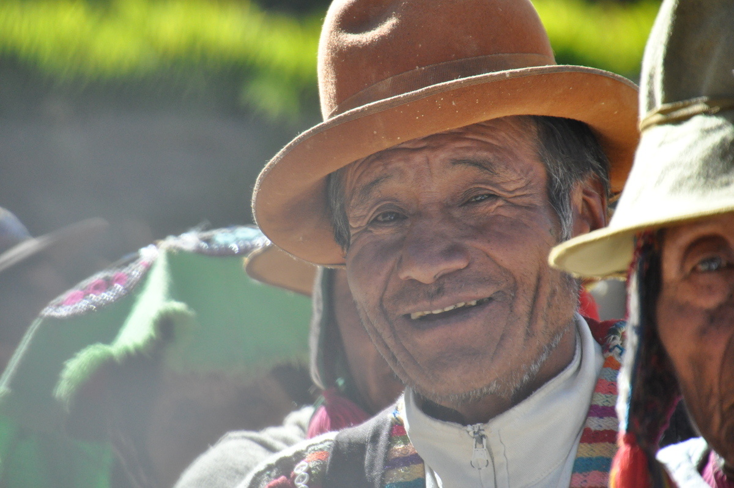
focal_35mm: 405
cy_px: 244
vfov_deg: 3.4
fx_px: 8247
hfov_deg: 5.1
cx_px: 367
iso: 1400
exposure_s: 1/1250
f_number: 8
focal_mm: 270
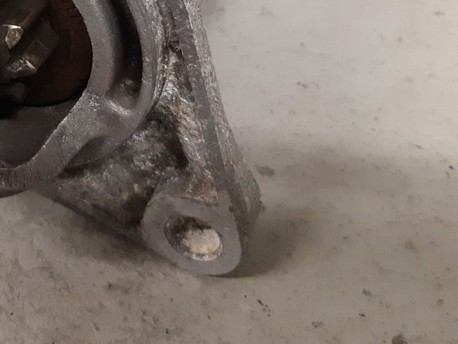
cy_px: 17
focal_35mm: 59
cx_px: -58
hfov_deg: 29.2
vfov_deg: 23.9
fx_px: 781
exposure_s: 1/50
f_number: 1.7
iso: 250
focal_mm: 3.93
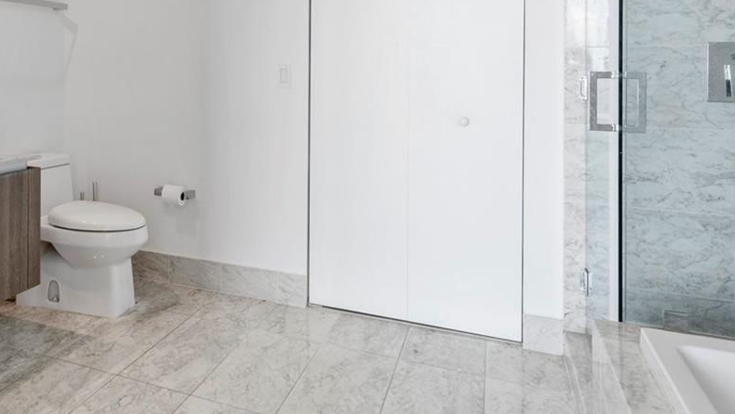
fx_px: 585
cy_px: 54
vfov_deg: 36.9
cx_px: 183
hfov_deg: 60.7
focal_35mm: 30
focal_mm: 14
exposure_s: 1/25
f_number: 6.3
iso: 400
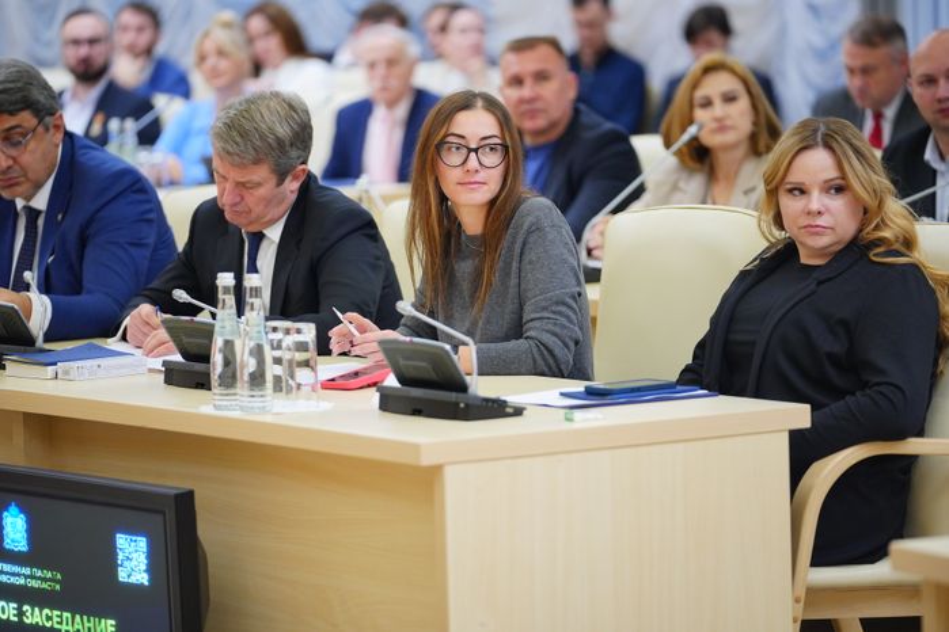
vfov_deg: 7.9
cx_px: 474
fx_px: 4586
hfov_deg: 11.8
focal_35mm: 174
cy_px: 316
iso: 2000
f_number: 2.8
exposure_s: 1/250
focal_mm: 174
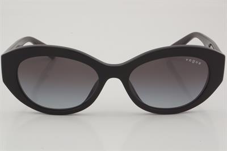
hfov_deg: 24.6
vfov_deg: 16.5
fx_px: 520
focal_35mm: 82
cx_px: 114
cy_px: 76
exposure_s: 1/3
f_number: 32
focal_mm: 55
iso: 100
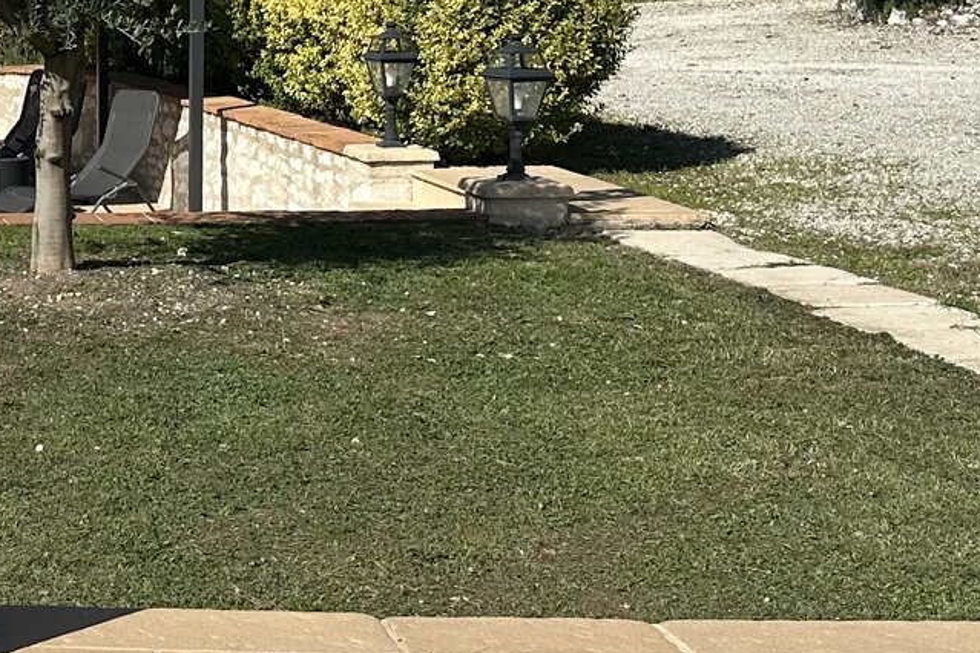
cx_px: -314
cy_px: 72
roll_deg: +1.0
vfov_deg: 16.8
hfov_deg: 22.5
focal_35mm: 80
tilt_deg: -4.3
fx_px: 2178
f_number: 1.78
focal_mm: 6.86
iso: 80
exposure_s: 1/6623
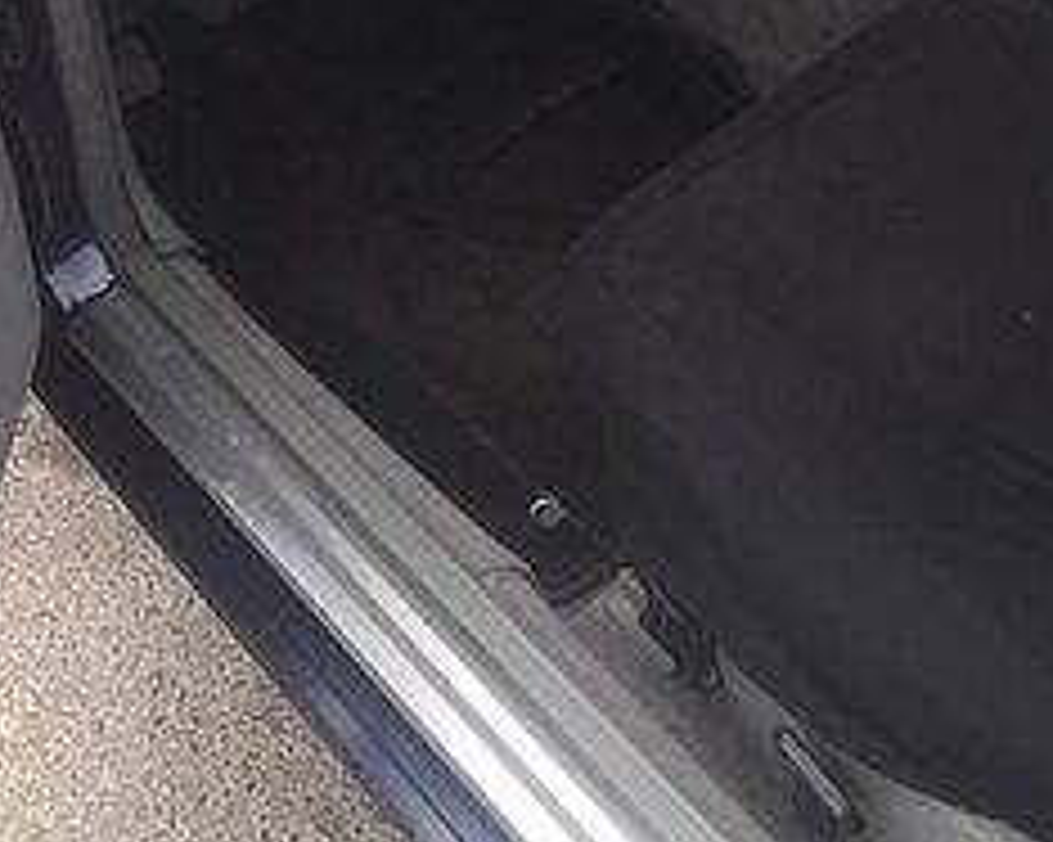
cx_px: 644
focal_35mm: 60
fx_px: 1869
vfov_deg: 23.0
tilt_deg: -29.2
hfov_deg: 31.4
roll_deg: +3.5
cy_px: -198
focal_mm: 4.15
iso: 32
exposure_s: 1/412
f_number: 2.2
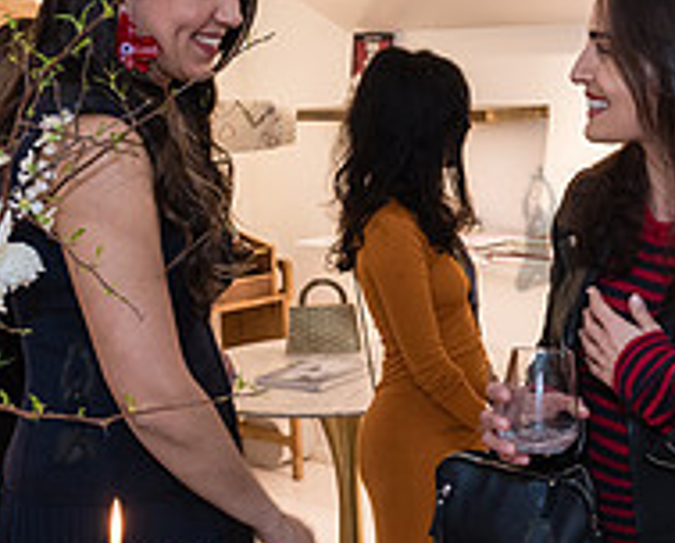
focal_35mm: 69
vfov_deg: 22.2
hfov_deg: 27.0
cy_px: 227
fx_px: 1381
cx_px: 536
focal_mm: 24
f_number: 4
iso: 1600
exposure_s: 1/250
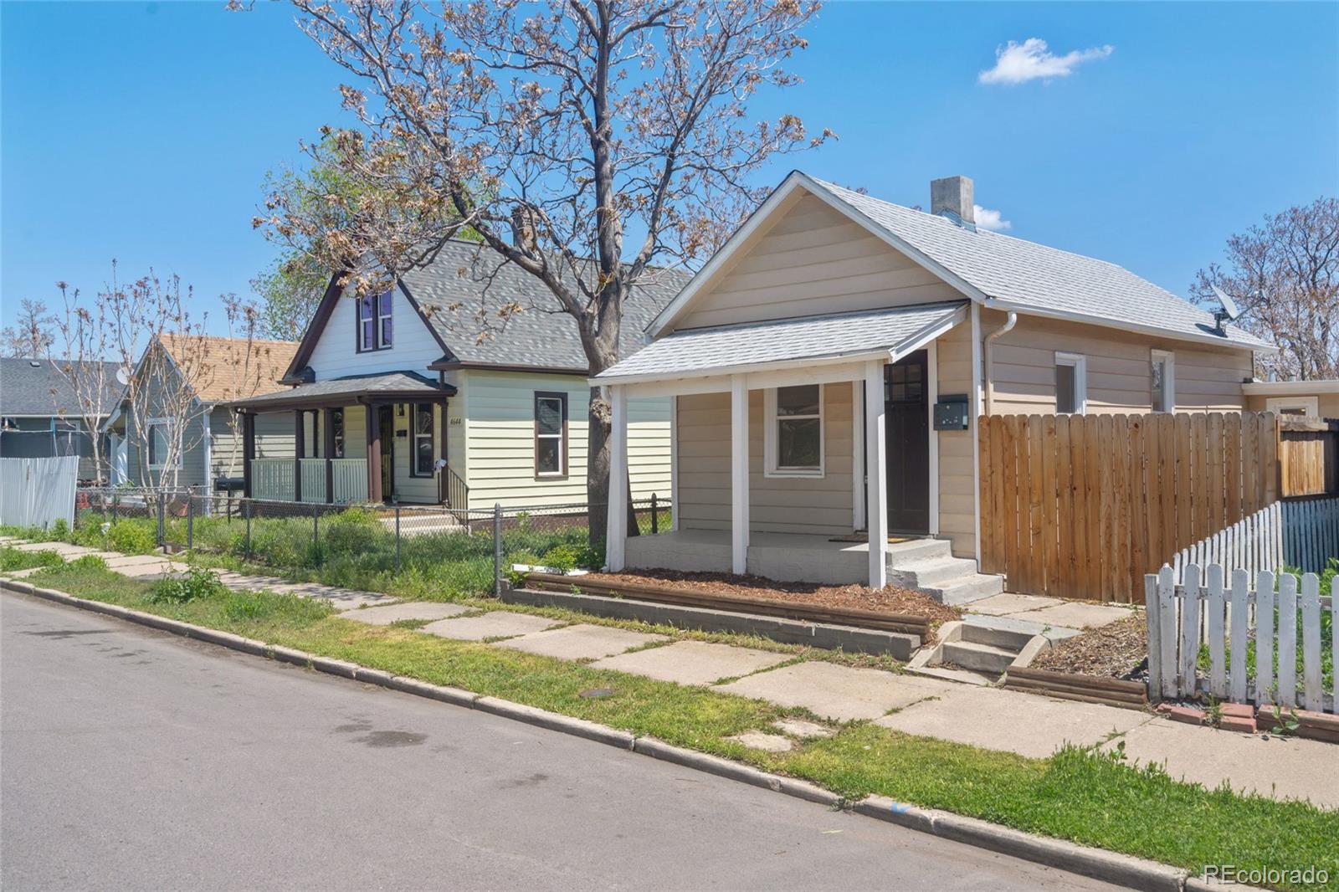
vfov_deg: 43.6
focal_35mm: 30
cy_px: 446
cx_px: 670
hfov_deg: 61.9
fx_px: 1116
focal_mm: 30
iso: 400
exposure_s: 1/640
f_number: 8
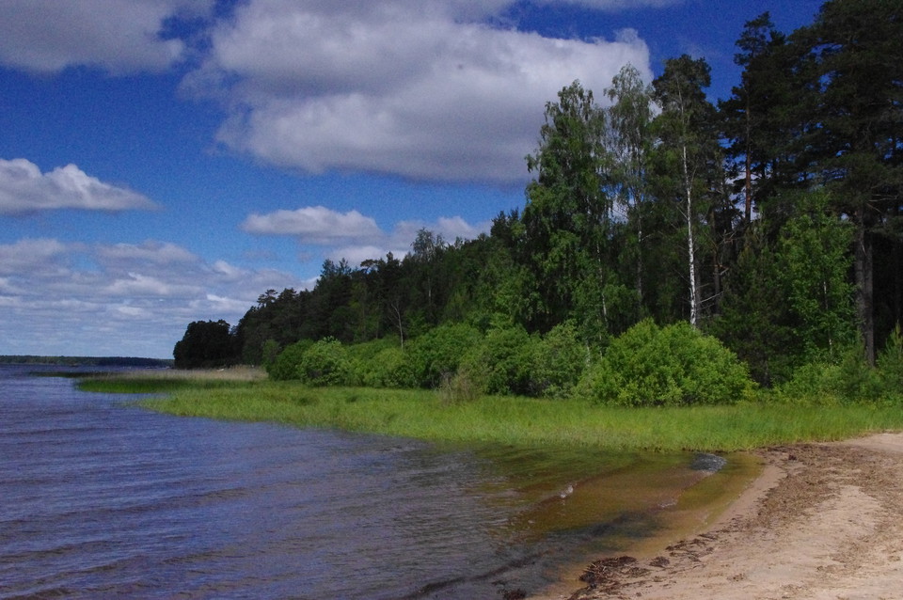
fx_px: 902
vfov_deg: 36.8
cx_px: 452
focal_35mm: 36
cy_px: 300
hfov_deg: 53.2
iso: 6400
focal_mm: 24.38
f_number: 14
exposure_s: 1/6000
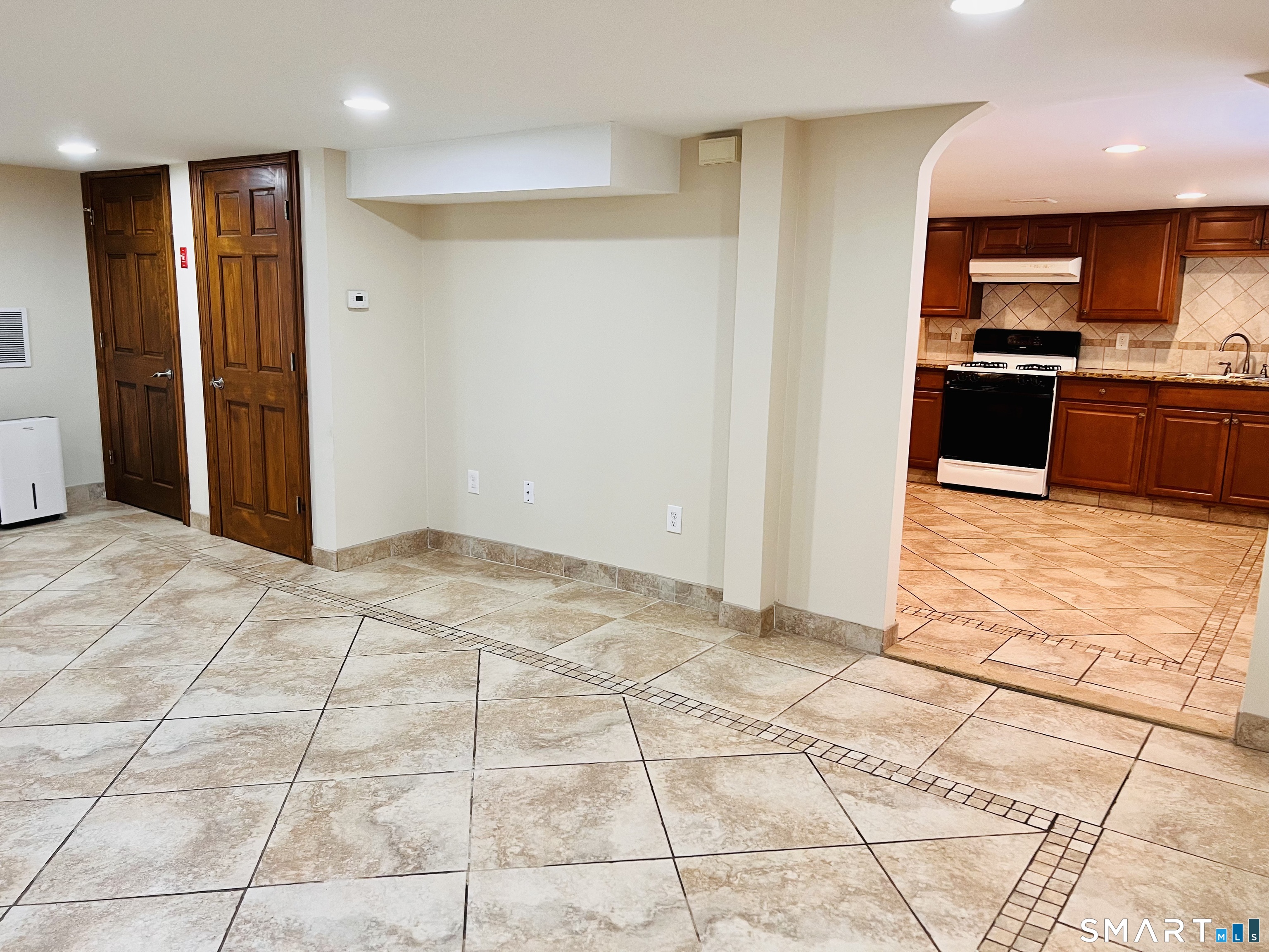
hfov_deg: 67.3
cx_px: 634
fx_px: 953
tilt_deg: -9.8
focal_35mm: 26
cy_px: 476
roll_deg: -1.5
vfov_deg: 53.1
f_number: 1.5
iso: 125
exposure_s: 1/60
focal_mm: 5.7
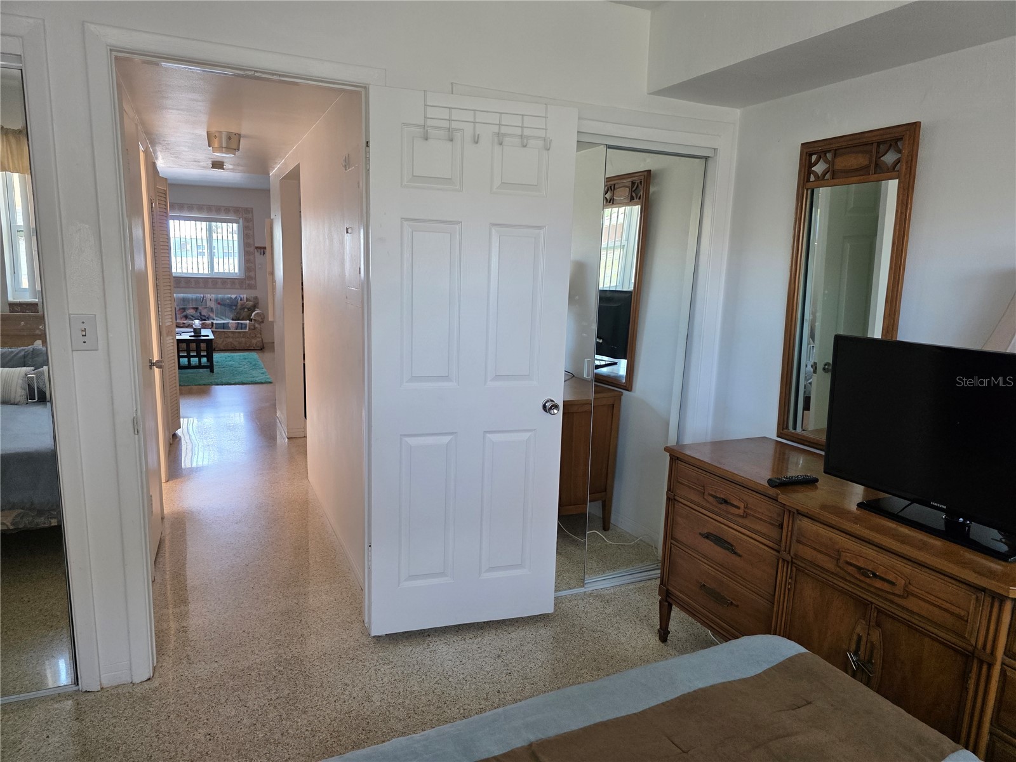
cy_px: 381
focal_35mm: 23
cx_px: 508
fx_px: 675
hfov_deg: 73.9
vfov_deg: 58.9
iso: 160
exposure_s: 1/180
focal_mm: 6.3
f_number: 1.7
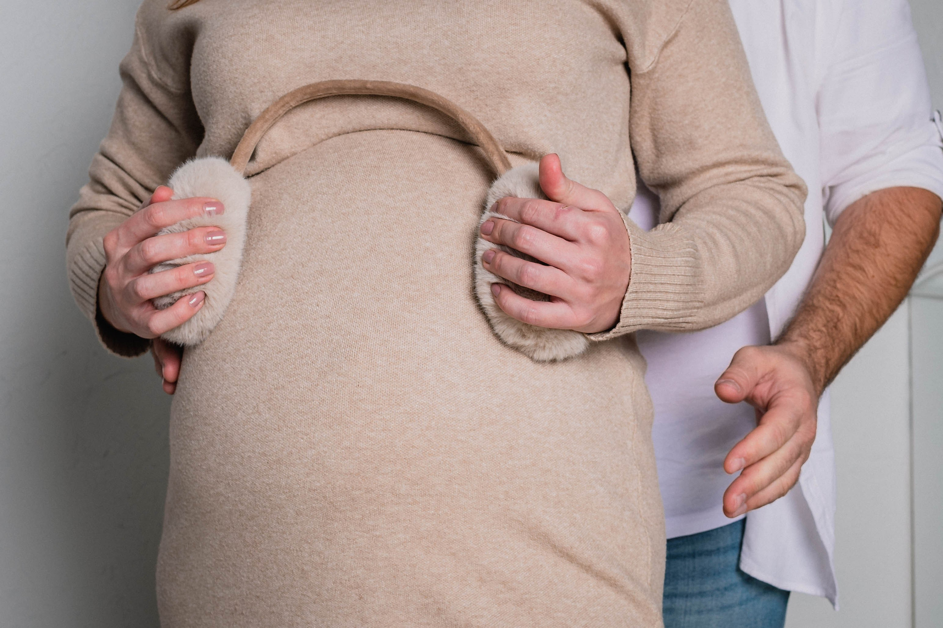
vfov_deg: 19.8
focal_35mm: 69
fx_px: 1795
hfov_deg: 29.4
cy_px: 288
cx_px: 471
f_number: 7.1
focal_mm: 35
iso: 100
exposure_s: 1/160
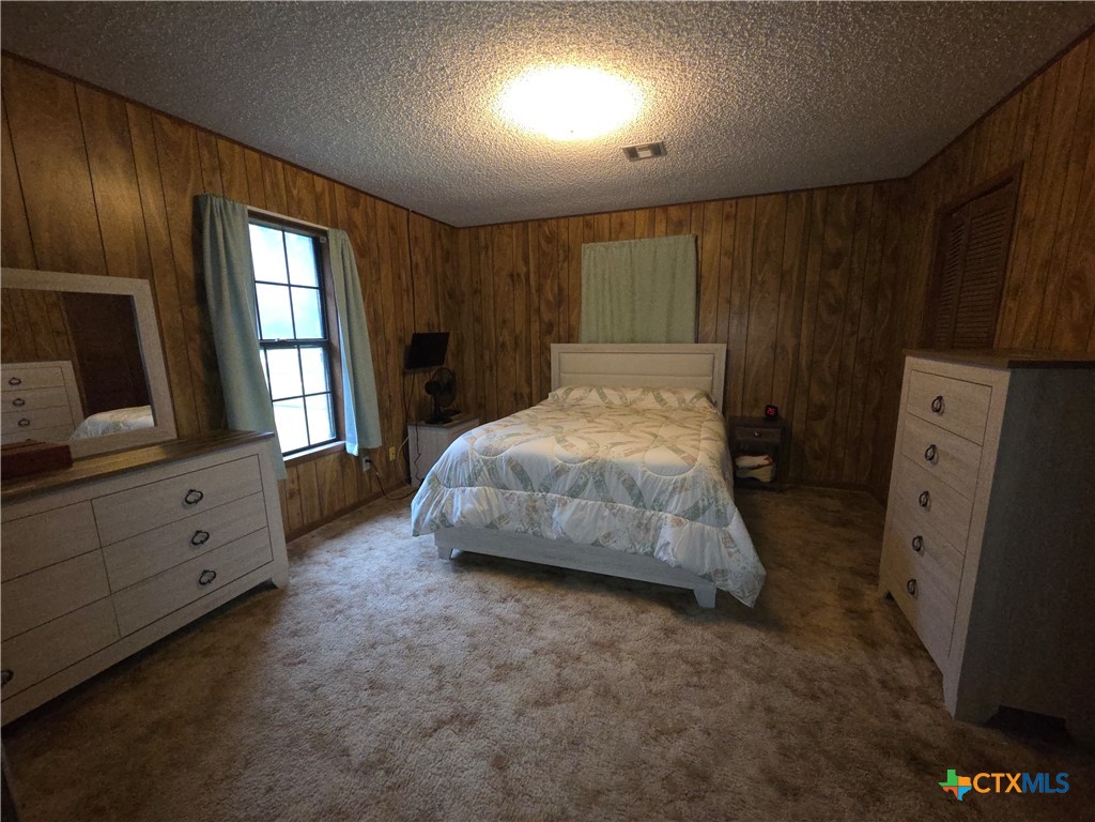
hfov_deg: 106.2
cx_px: 548
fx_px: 411
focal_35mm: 13
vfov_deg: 89.9
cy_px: 411
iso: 400
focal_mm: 2.2
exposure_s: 1/60
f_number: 2.2
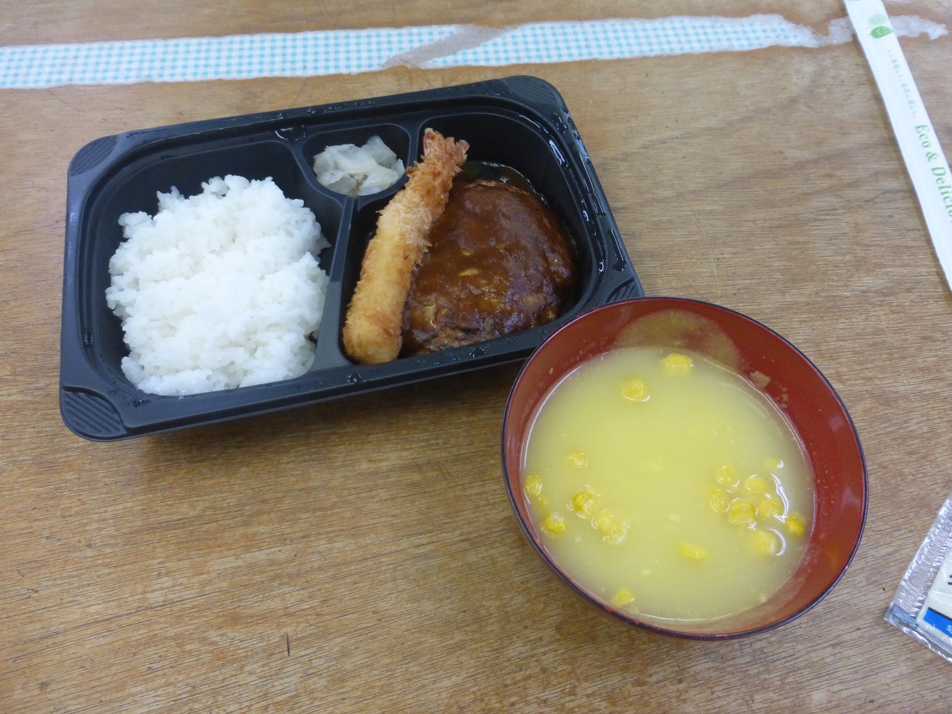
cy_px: 357
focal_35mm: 25
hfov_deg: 69.4
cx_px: 476
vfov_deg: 54.9
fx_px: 687
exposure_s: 1/60
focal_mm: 4.3
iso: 400
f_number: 3.3
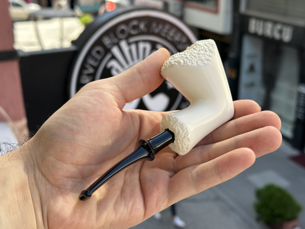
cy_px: 114
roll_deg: +0.3
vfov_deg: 30.3
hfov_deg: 39.7
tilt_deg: -21.0
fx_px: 423
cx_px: 152
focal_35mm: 48
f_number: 1.78
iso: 64
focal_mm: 6.86
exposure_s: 1/577
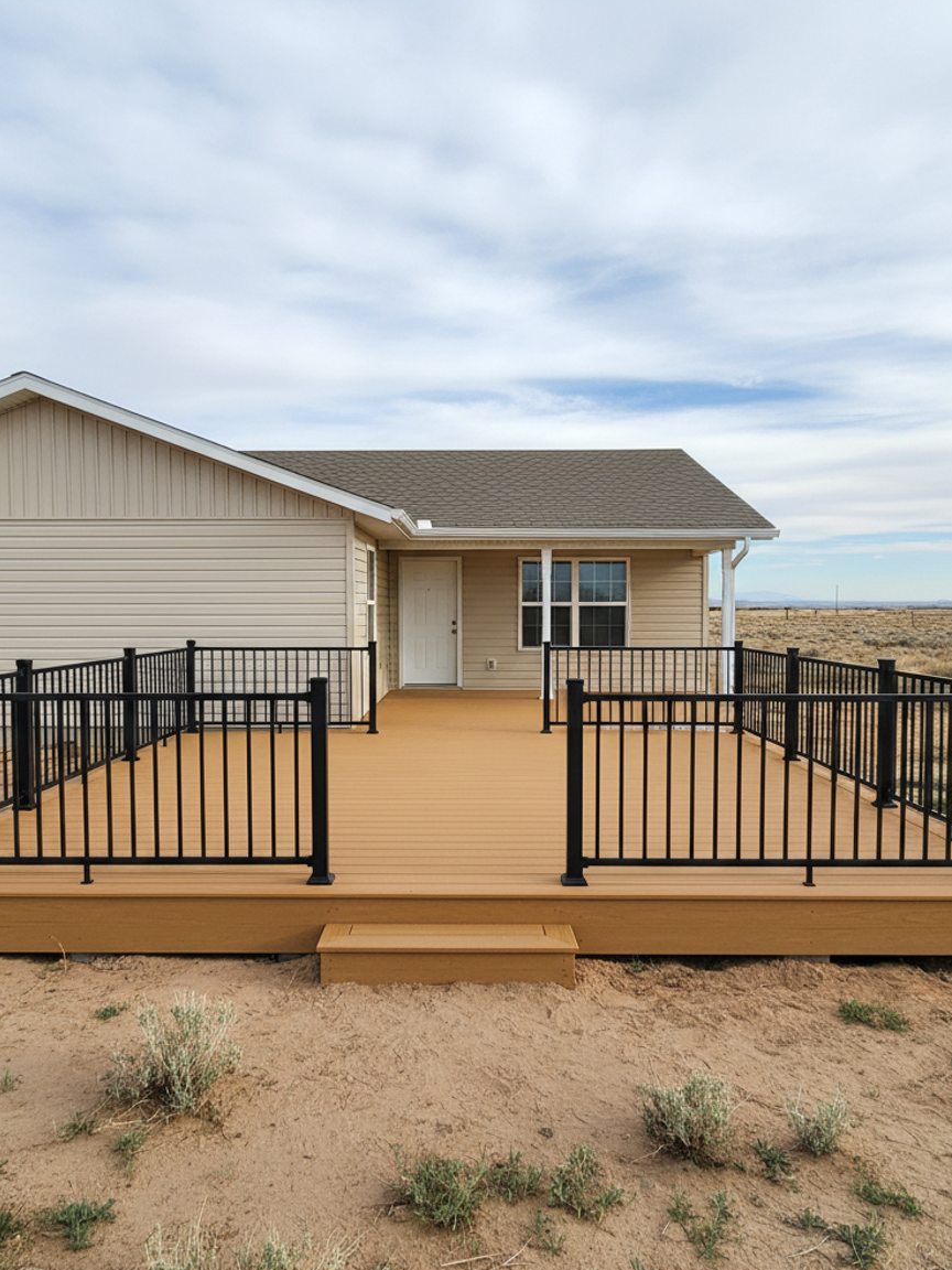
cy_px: 650
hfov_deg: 54.9
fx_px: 917
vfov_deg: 69.4
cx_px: 459
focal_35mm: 25
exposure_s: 1/852
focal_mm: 6.8
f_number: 1.78
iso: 400
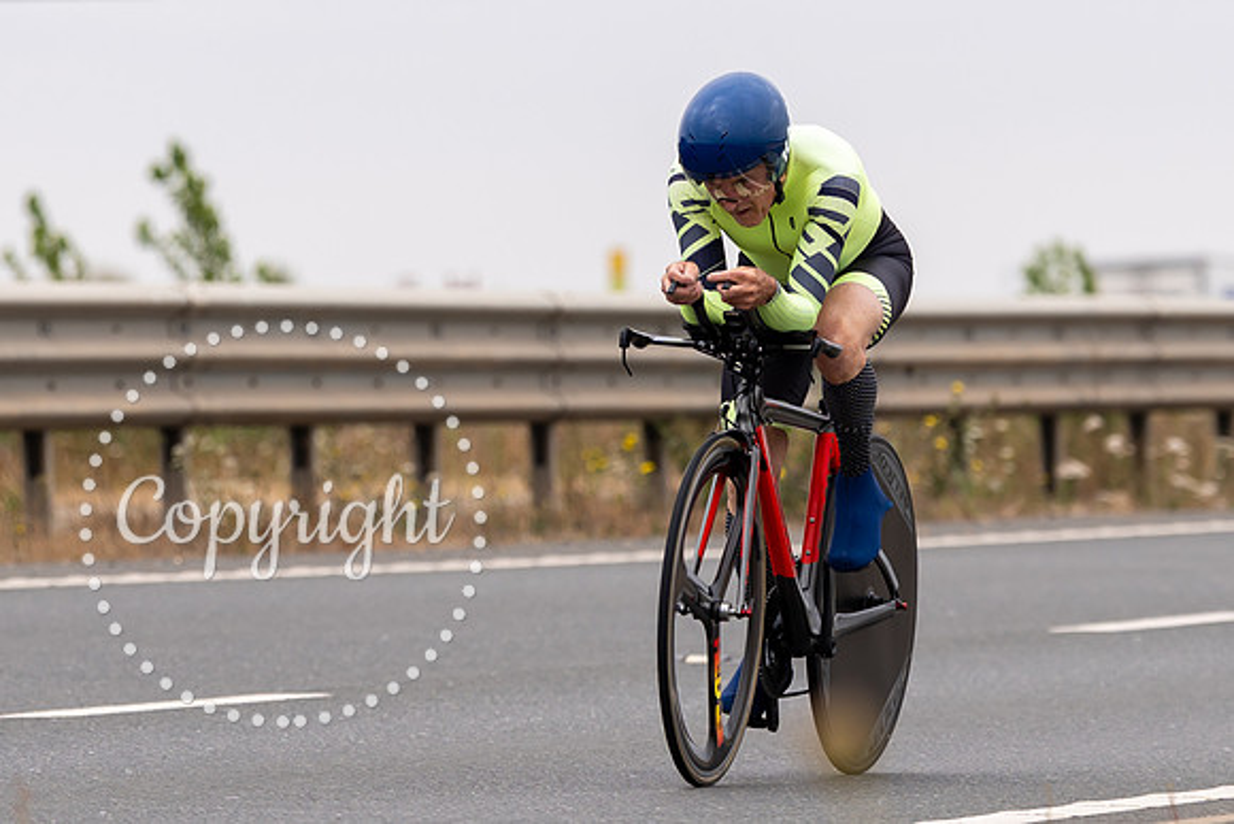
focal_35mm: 423
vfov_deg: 3.2
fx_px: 14515
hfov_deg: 4.9
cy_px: 355
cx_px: 754
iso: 100
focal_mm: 145
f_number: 3.2
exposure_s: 1/800
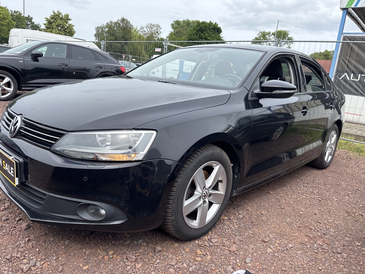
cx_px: 182
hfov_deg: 67.3
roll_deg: -5.7
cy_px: 137
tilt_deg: -14.9
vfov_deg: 53.1
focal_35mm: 26
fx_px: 274
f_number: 1.6
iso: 50
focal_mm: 5.96
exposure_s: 1/1279
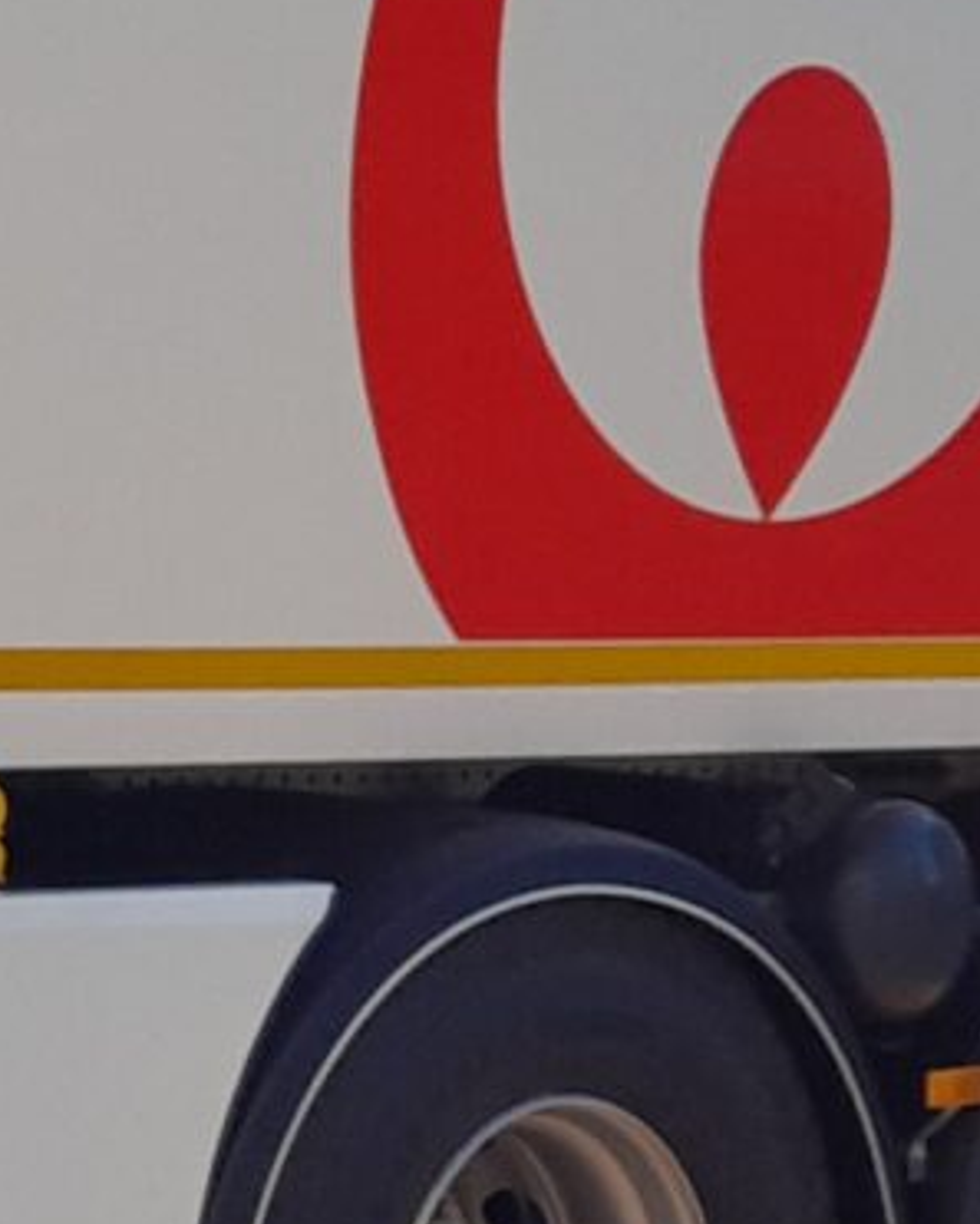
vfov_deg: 11.0
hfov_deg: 8.1
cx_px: -1495
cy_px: 320
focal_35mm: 175
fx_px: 6342
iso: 40
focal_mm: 4
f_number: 1.8
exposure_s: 1/1418
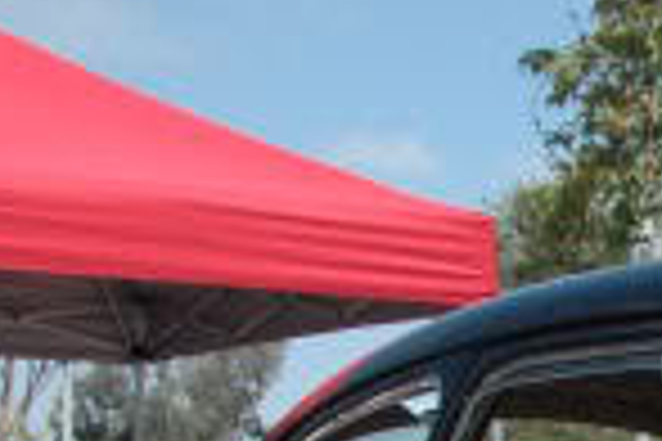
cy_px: 634
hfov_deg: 13.0
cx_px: 1166
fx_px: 2648
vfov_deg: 9.3
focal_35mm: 144
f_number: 4.5
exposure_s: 1/4000
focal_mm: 22
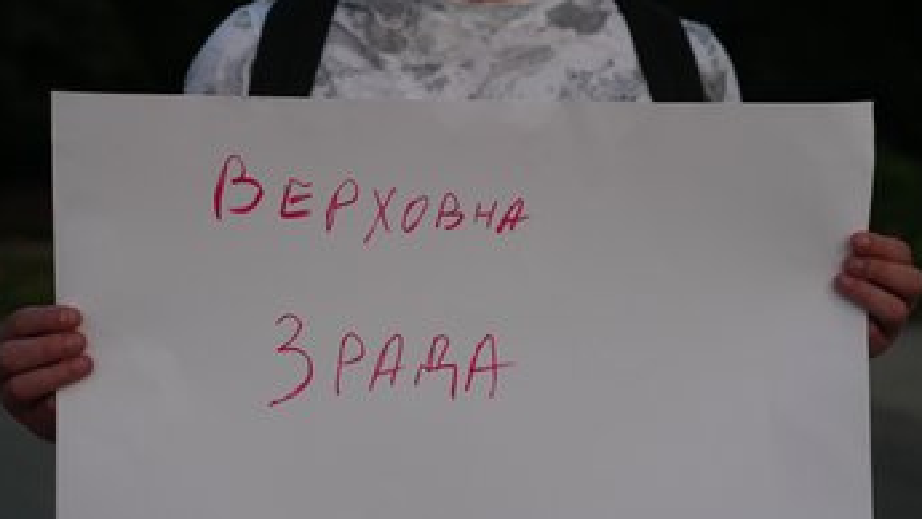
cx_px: 508
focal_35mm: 85
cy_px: 309
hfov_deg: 25.0
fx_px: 2078
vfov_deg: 14.2
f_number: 4.5
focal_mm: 70
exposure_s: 1/50
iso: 2000
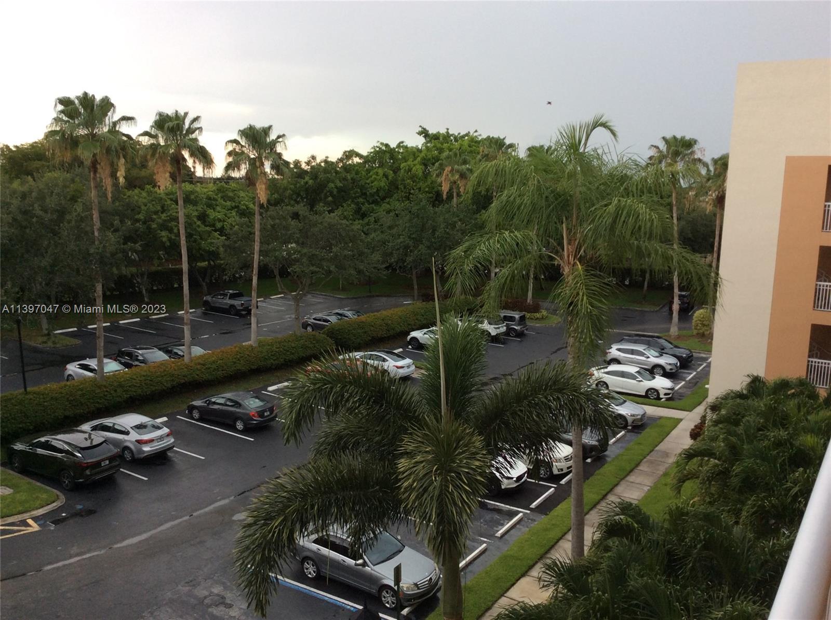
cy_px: 310
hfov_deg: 56.9
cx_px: 416
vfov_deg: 44.0
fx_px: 767
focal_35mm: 32
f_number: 2.4
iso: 32
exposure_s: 1/124
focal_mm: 3.3
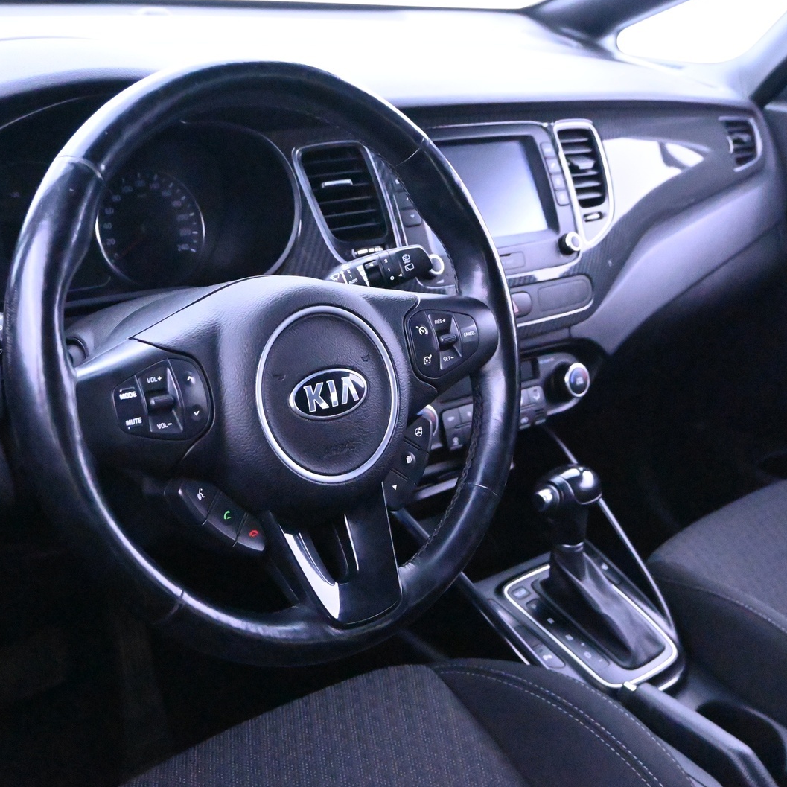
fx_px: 1131
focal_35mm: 44
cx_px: 395
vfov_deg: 38.4
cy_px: 386
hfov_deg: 38.4
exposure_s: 1/40
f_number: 4
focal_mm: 22.5
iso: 22800
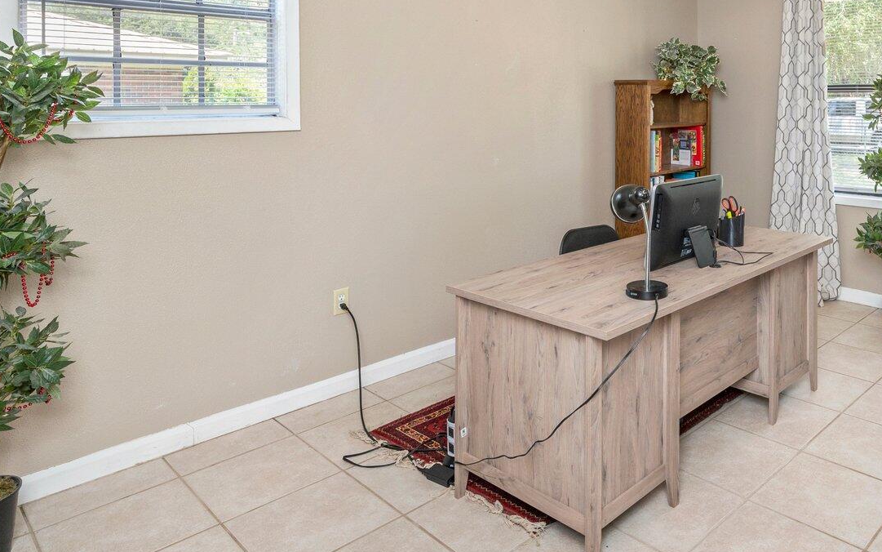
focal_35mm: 27
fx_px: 649
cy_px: 92
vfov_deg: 43.4
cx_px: 628
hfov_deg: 65.4
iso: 400
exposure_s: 1/50
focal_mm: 14
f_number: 7.1
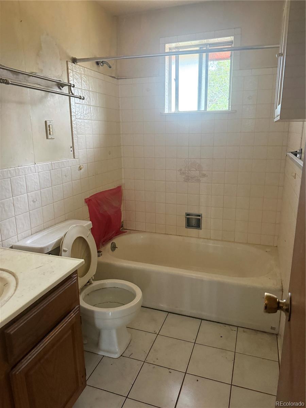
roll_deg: -0.3
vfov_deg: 71.6
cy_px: 204
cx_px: 153
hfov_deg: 56.8
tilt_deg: -11.9
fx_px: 283
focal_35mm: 24
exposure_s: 1/60
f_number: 1.78
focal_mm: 6.76
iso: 640
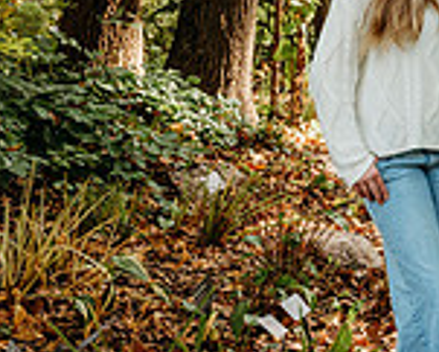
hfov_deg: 13.8
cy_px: -10
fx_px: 1612
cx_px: 802
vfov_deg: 12.3
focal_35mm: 124
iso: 500
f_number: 4.5
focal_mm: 34.5
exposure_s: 1/250
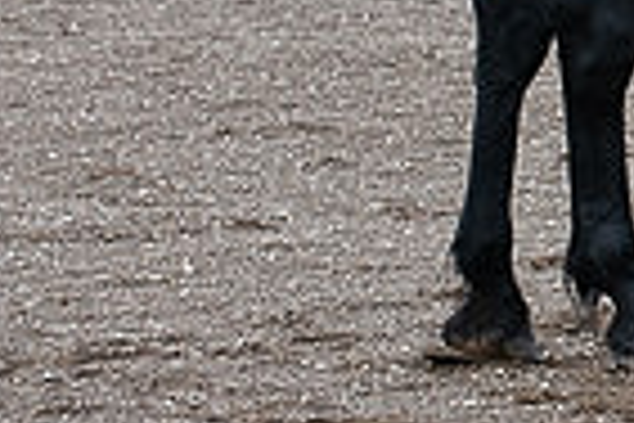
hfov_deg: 4.6
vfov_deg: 3.1
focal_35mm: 446
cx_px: 1129
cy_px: -286
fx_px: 7854
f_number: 5.6
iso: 800
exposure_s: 1/1000
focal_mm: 125
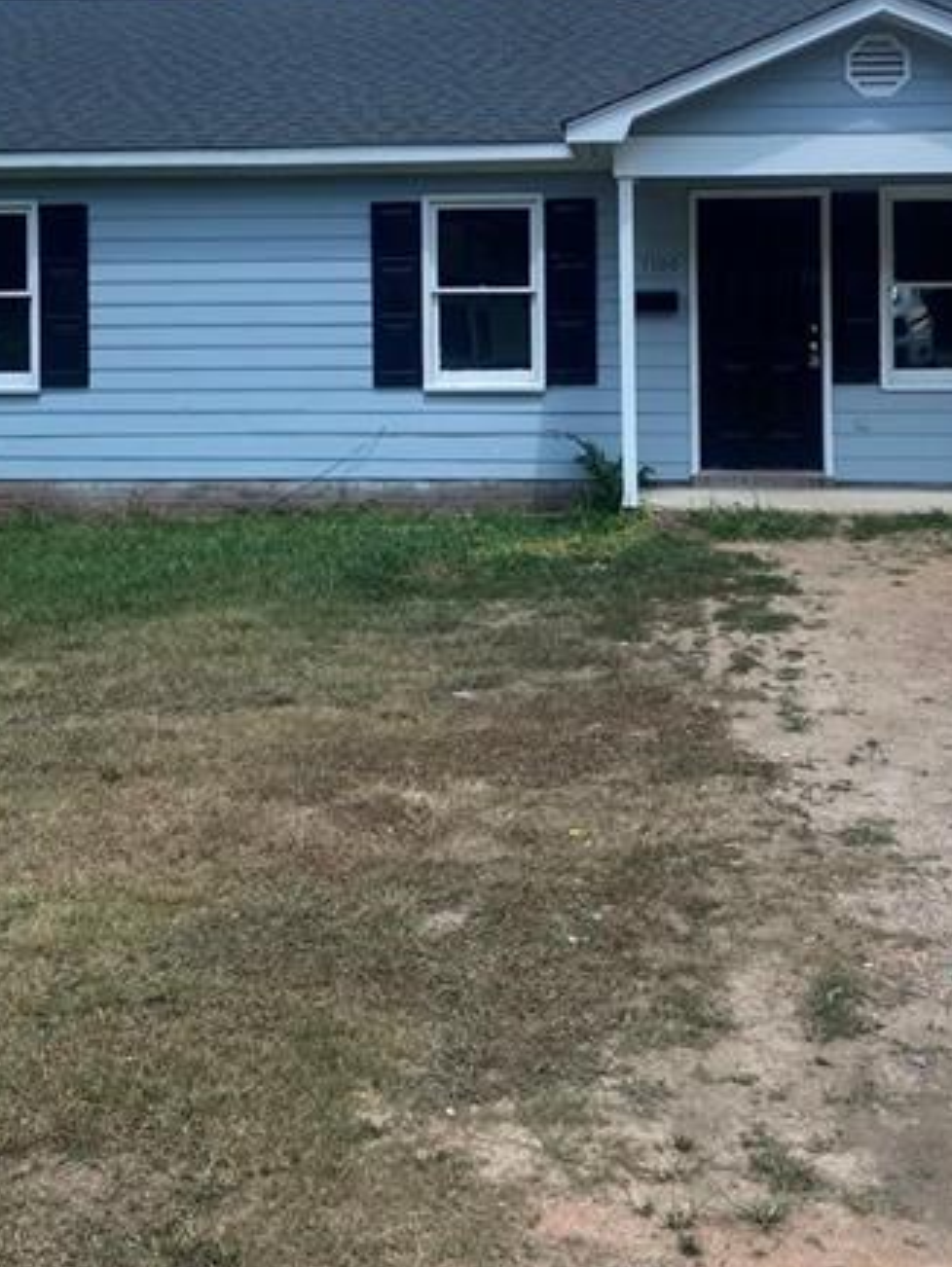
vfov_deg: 39.9
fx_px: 1685
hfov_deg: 31.5
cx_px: 476
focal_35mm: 46
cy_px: 295
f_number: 1.8
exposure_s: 1/3300
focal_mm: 4.25
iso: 32
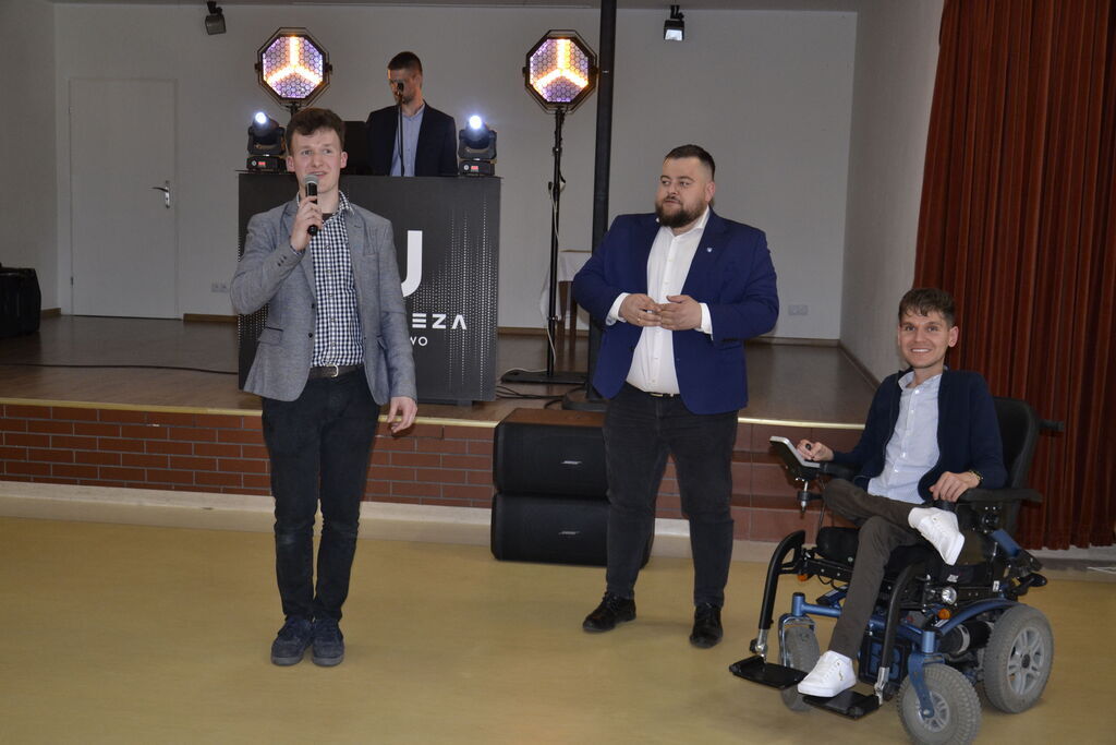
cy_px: 372
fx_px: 1302
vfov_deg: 31.9
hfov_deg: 46.4
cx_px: 558
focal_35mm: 42
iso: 900
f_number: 4
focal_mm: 28
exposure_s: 1/60
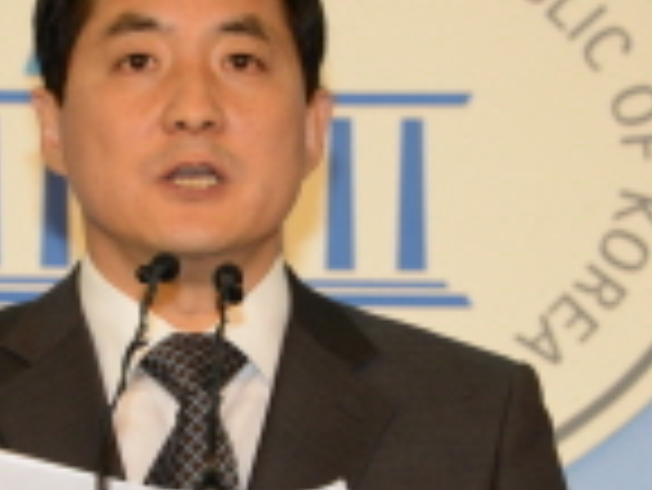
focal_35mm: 371
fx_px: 6994
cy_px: 281
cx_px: 184
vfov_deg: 4.0
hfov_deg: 5.3
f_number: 6.3
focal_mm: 112
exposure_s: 1/60
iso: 640
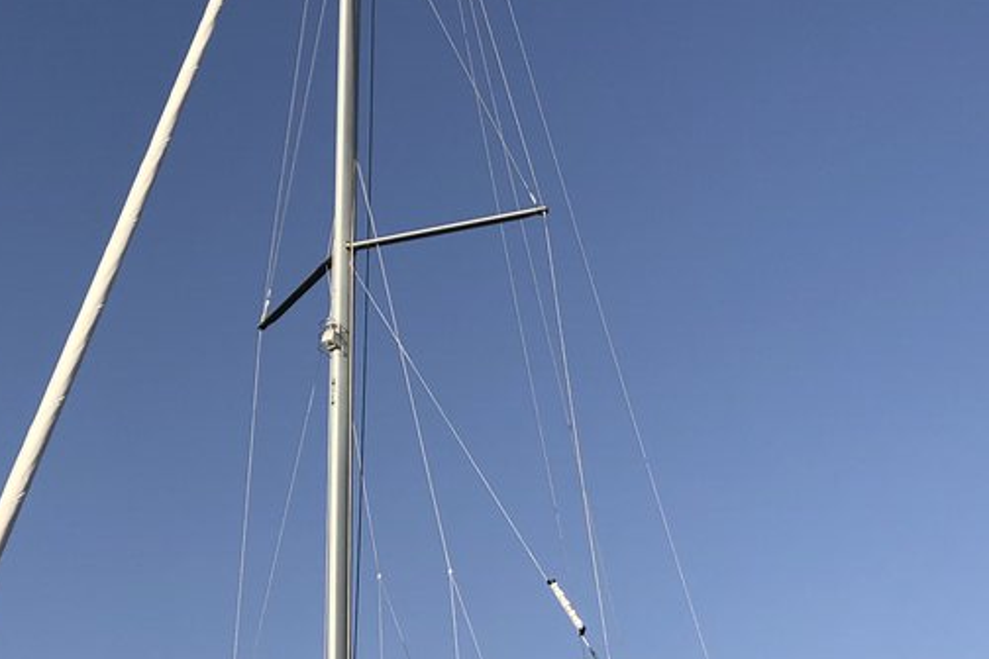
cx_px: 285
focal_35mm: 74
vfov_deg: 18.2
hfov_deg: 27.1
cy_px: 551
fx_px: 2033
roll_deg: +0.3
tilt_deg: +20.8
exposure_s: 1/1779
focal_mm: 3.99
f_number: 1.8
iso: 20
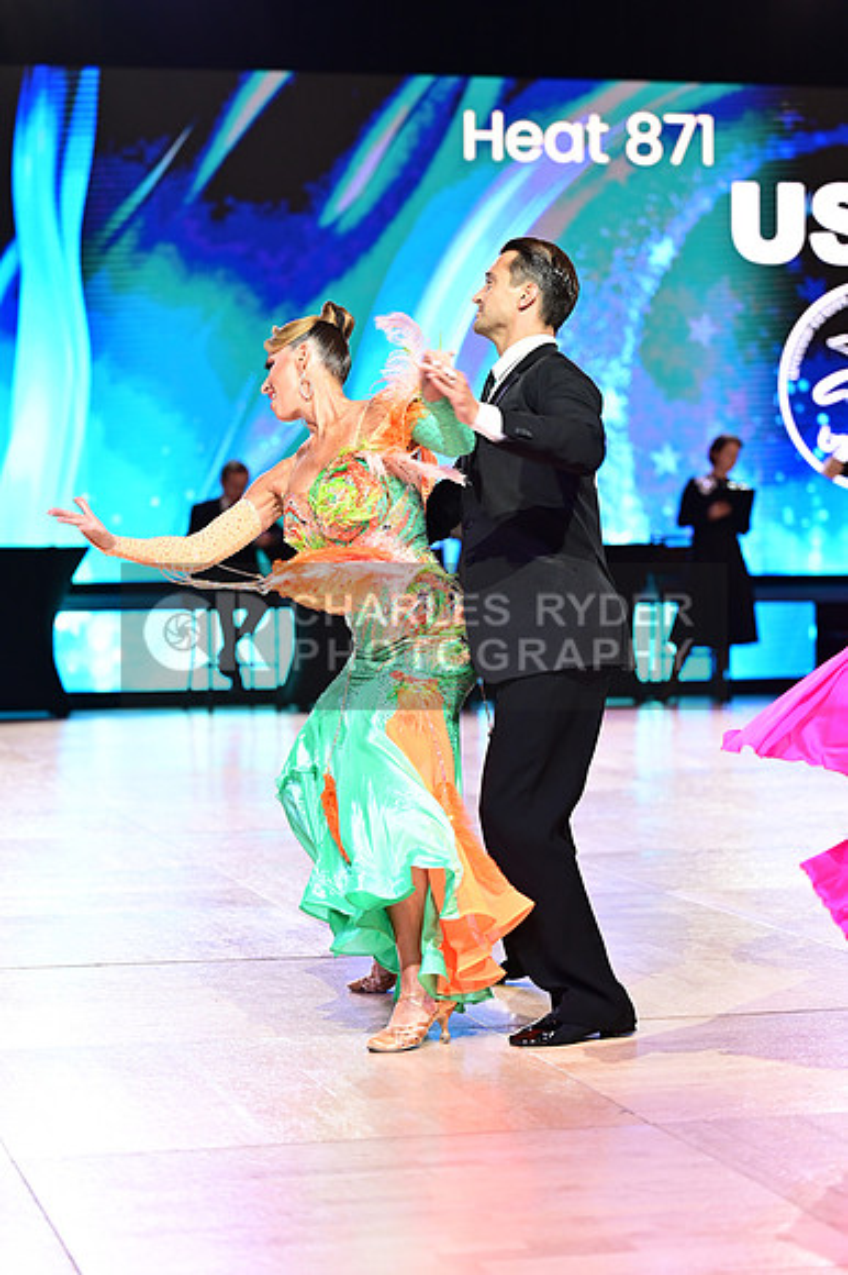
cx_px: 424
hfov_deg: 14.7
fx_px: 3290
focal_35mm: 93
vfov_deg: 21.9
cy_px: 638
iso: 1600
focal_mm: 93
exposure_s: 1/400
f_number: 2.8
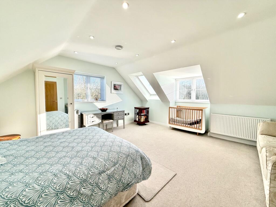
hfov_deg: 102.1
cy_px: 104
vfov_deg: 85.7
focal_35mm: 14
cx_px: 138
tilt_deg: -3.2
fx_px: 112
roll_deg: -0.3
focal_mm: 2.22
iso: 64
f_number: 2.2
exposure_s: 1/381
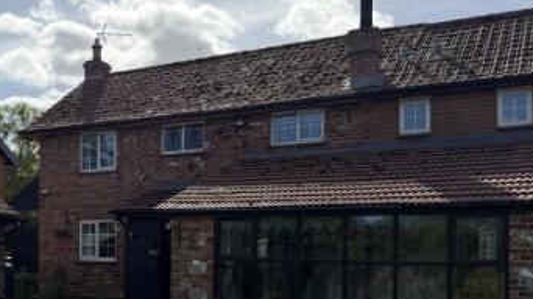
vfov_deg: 24.1
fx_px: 692
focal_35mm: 49
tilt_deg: +1.1
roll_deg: -1.0
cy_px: 235
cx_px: 145
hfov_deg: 41.1
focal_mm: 6.76
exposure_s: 1/9091
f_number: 1.78
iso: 125
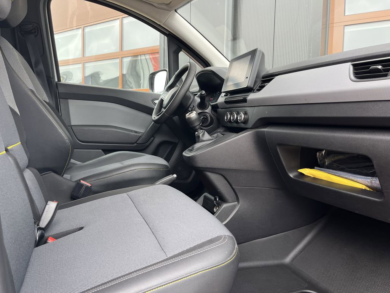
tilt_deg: -4.8
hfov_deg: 67.3
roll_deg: -1.8
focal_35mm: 26
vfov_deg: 53.1
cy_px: 146
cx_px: 195
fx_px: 293
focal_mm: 5.1
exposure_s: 1/122
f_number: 1.6
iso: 50
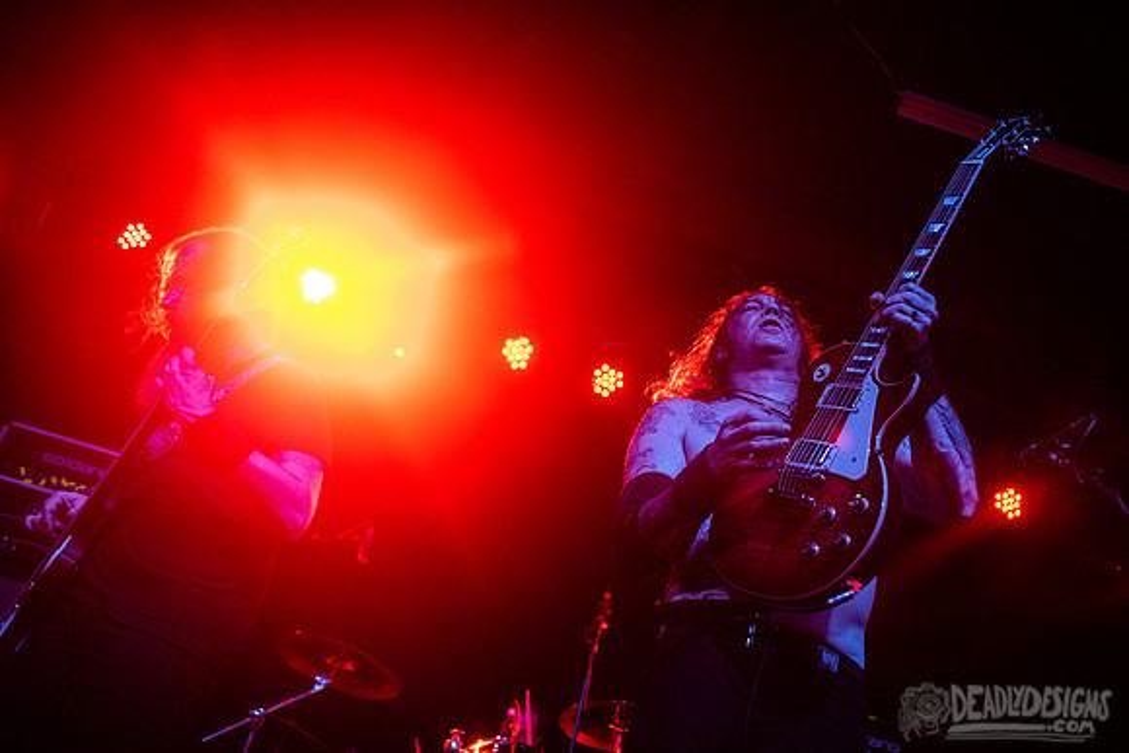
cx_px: 625
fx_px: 1215
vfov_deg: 34.4
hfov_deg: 49.8
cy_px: 376
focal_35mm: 39
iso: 3200
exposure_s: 1/400
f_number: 3.2
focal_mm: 35
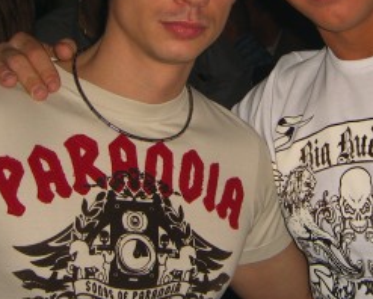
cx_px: 252
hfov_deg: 21.2
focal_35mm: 90
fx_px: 994
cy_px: 57
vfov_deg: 17.0
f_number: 2.8
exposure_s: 1/60
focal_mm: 7.9
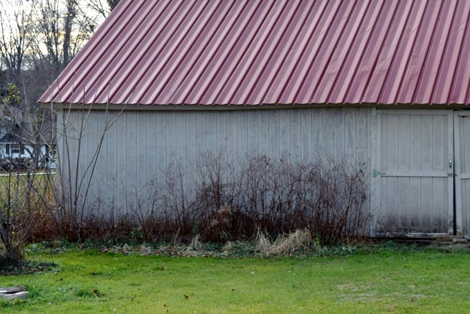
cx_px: 363
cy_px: 92
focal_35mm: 72
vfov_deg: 18.9
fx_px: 940
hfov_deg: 27.6
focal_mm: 30
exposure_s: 1/125
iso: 100
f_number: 5.6
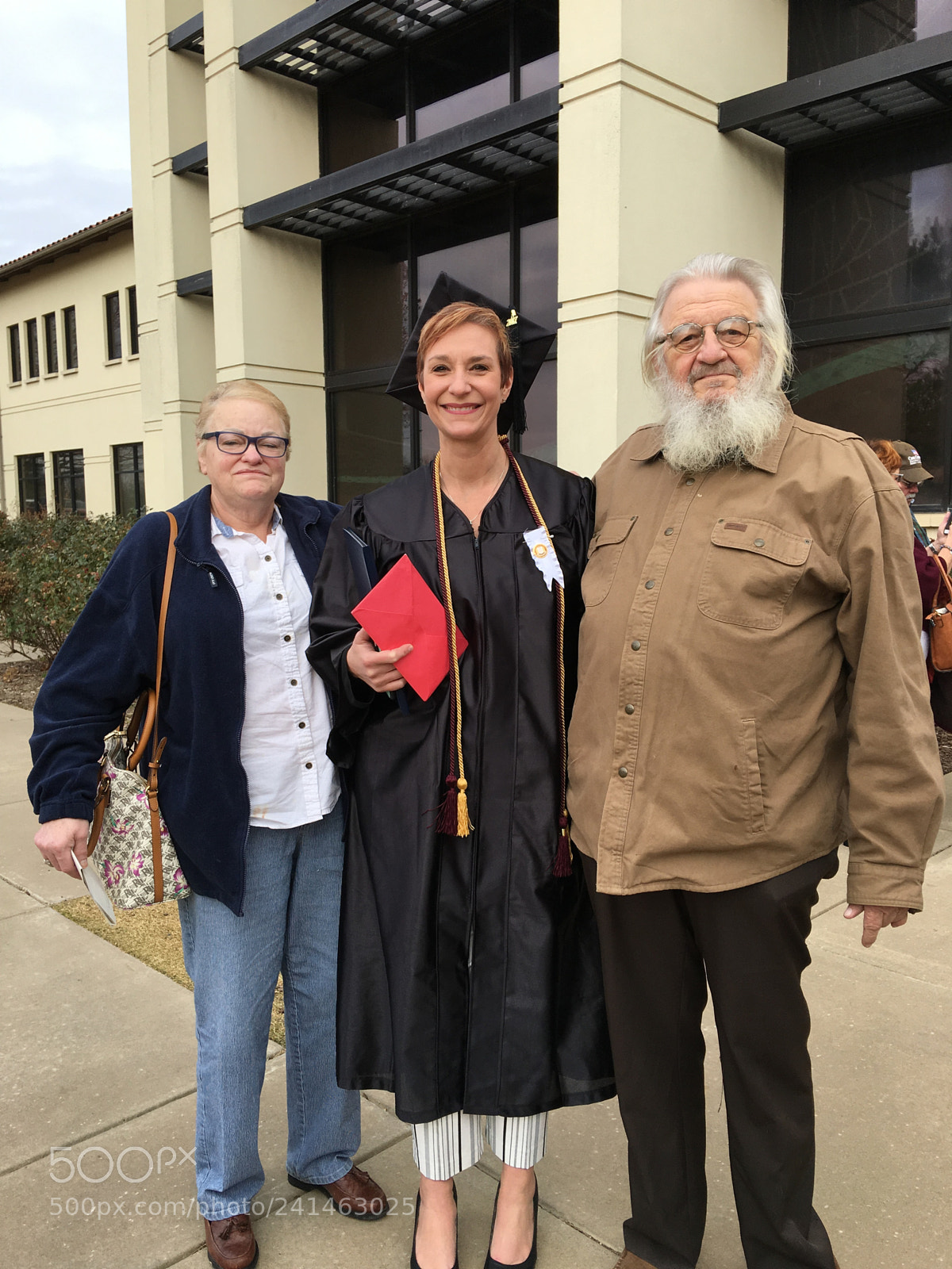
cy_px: 634
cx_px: 476
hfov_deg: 48.2
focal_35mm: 29
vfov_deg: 61.7
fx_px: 1063
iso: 25
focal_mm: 4.15
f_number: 2.2
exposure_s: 1/458
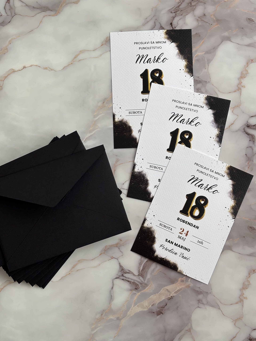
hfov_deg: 28.0
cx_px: 128
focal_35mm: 52
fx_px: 513
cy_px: 170
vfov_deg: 36.8
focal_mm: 5.96
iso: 50
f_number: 1.6
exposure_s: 1/94
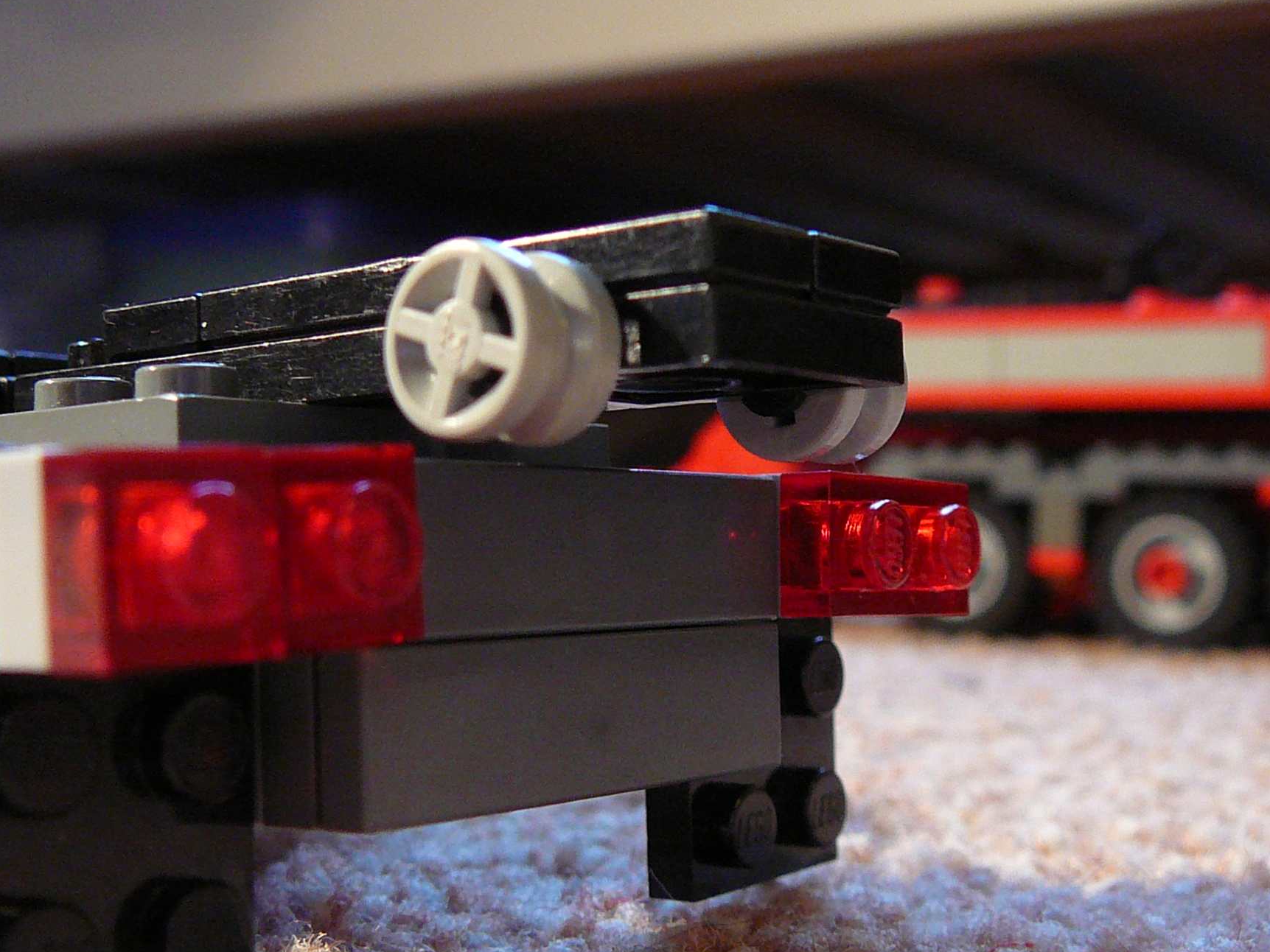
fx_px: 1908
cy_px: 534
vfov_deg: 28.0
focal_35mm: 52
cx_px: 635
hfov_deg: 36.8
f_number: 2.8
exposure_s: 1/8
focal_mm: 5.2
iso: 200
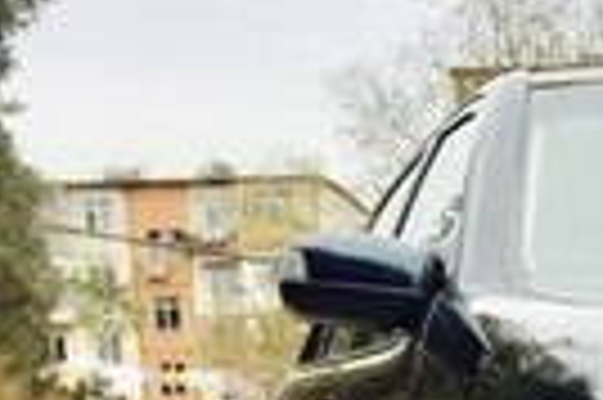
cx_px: 832
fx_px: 1874
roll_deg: +1.6
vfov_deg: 11.5
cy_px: 679
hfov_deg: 17.0
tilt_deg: -6.8
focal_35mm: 112
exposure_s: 1/335
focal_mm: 4.15
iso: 32
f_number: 2.2
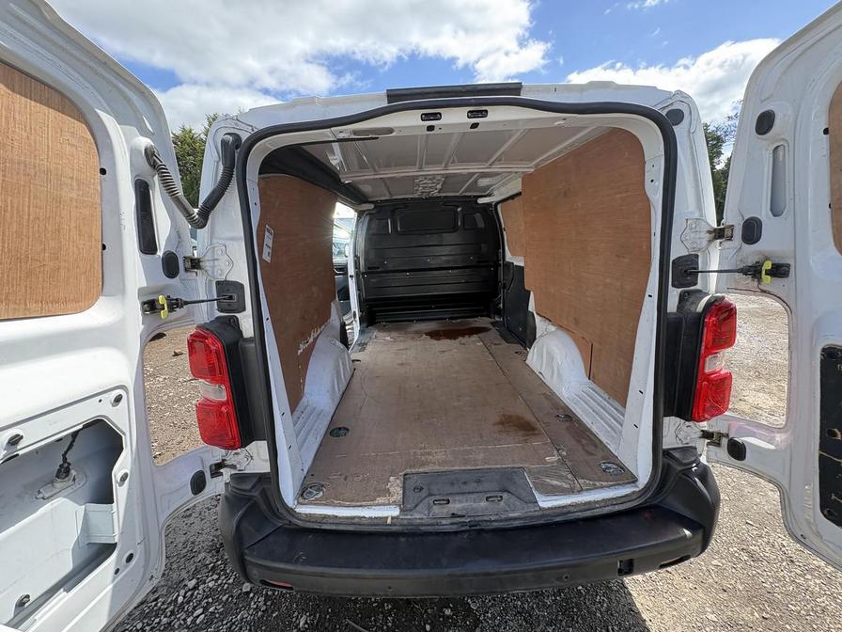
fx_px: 341
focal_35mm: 14
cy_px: 316
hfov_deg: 102.1
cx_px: 421
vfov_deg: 85.7
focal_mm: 2.22
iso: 64
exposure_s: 1/259
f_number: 2.2
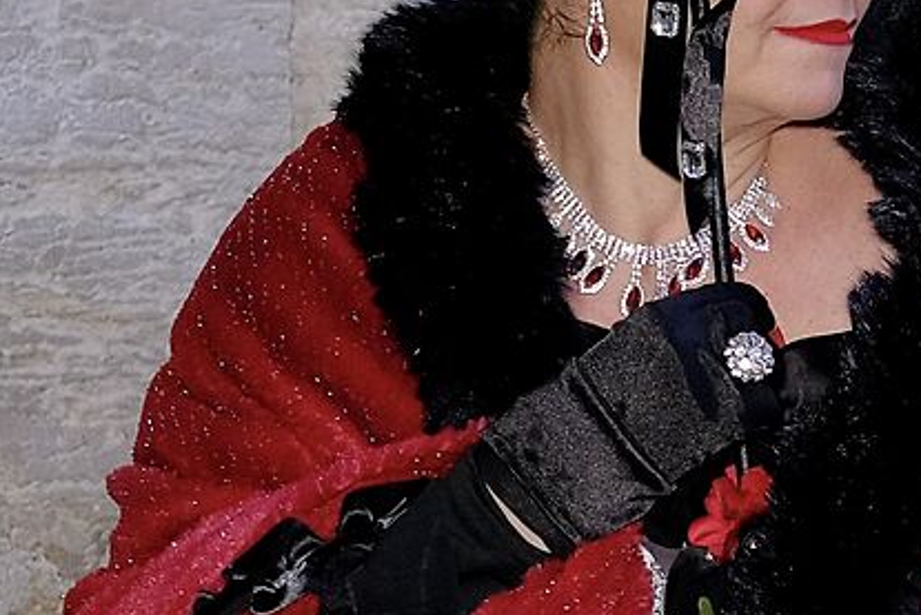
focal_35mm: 237
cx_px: 1023
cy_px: 906
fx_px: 6065
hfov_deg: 8.6
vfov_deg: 5.7
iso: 200
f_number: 2
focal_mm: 27
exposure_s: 1/125
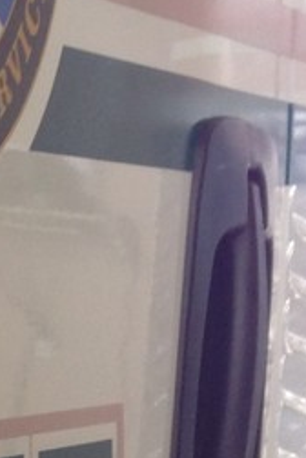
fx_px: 2308
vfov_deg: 11.3
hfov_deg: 6.9
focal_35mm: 181
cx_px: -603
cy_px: 385
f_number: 2.4
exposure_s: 1/24
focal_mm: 4.12
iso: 50
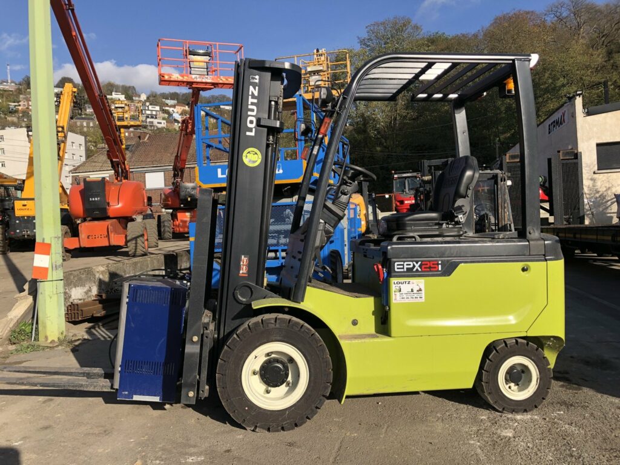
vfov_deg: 49.7
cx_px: 310
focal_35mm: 28
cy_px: 232
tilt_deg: +0.2
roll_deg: +2.5
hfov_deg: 63.4
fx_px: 502
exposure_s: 1/1656
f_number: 1.8
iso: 20
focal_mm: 4
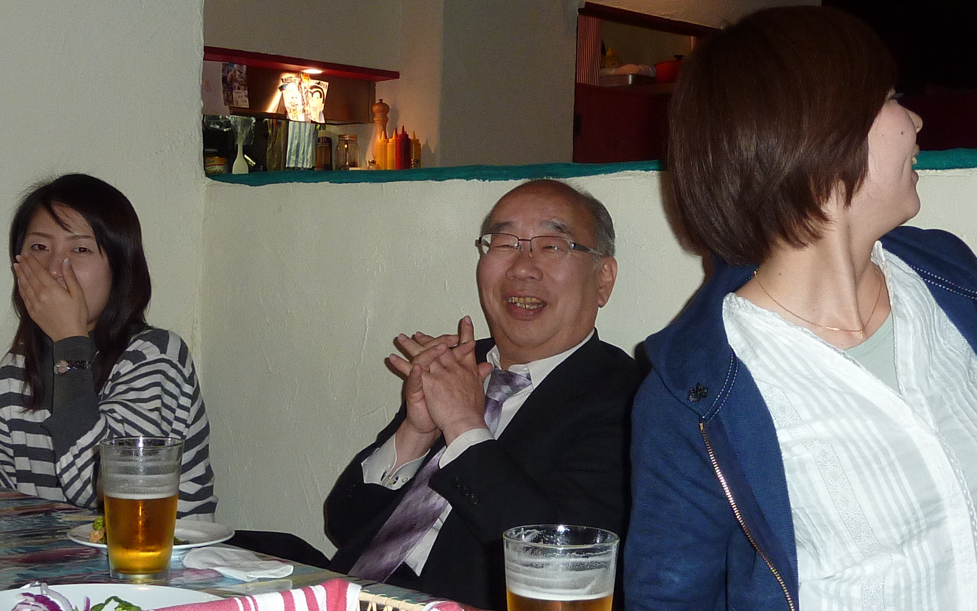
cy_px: 325
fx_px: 1464
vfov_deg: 23.5
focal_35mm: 55
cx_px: 491
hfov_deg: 36.9
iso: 160
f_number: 3.4
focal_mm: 4.7
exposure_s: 1/30
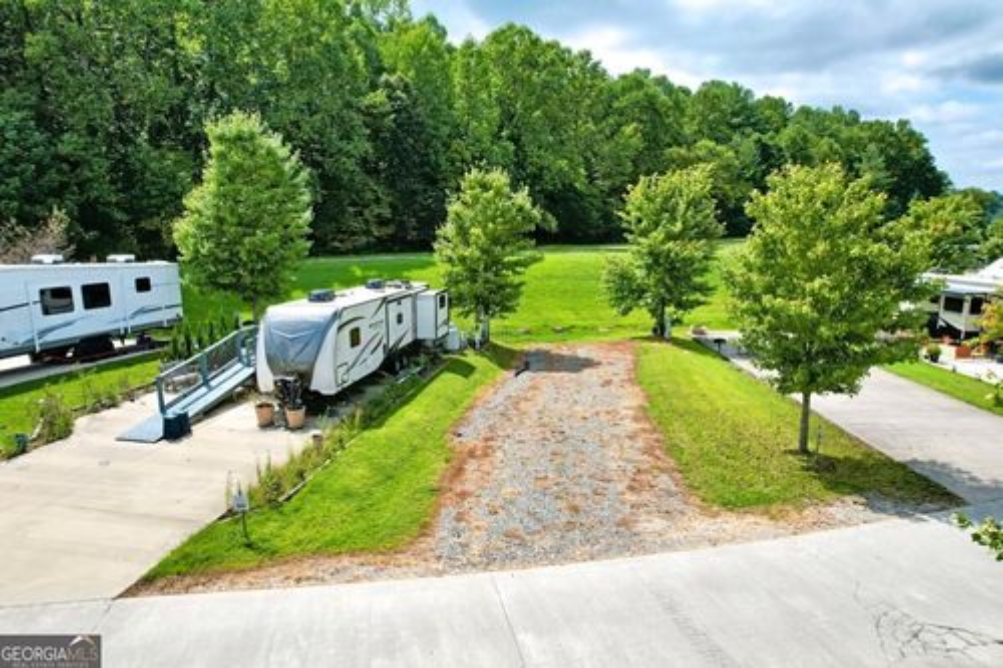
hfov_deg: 78.6
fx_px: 613
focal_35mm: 22
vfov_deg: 57.2
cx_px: 502
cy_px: 334
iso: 100
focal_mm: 8.38
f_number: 2.8
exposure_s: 1/2000
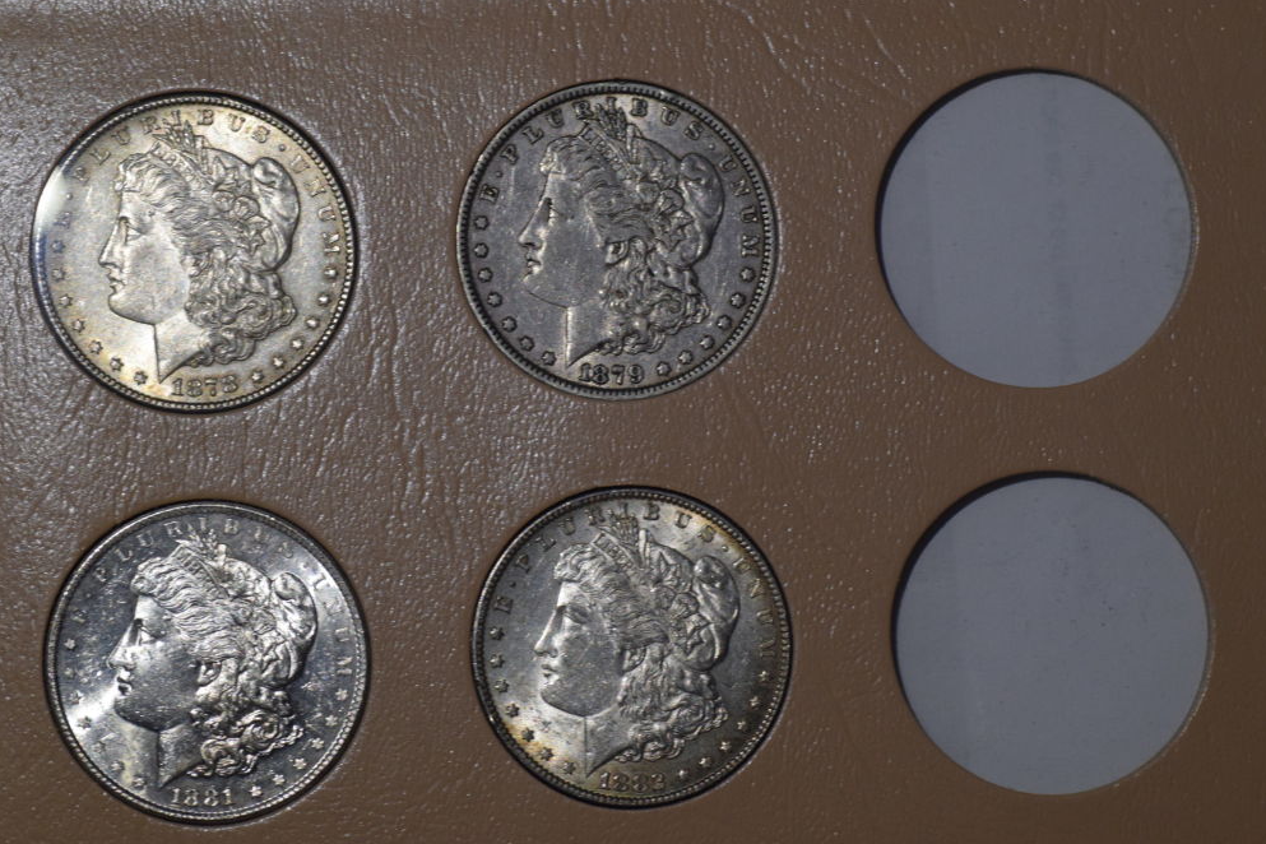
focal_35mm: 136
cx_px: 635
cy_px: 423
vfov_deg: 10.1
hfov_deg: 15.1
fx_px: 4782
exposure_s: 1/160
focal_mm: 90
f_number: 8
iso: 1600
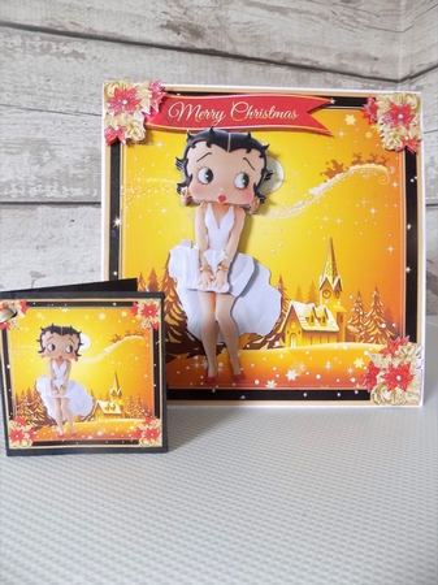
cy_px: 292
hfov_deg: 58.8
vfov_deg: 74.0
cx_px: 219
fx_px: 388
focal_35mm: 23
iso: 400
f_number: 3.1
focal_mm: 4
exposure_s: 1/15
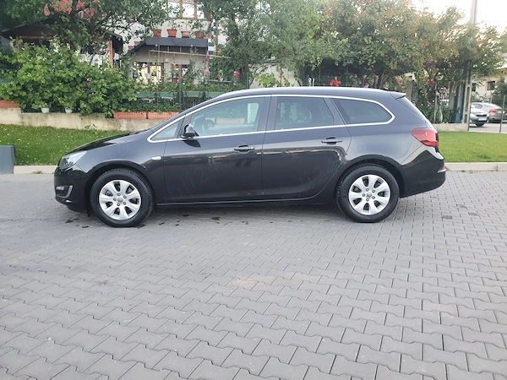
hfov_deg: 67.3
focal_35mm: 26
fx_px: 381
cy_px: 190
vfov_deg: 53.1
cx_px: 254
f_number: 2.4
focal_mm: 4.32
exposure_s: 1/100
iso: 200
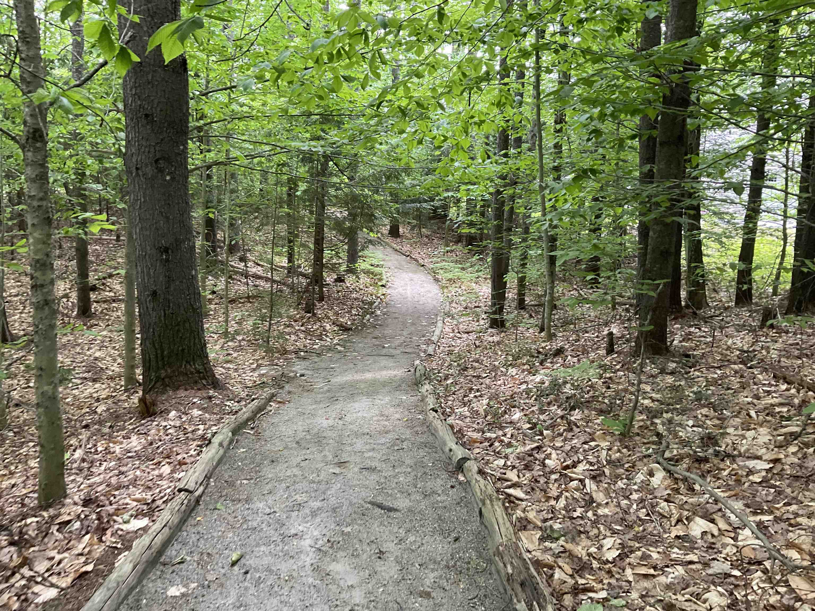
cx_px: 408
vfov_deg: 48.2
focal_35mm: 29
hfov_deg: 61.7
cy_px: 306
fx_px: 683
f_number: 1.8
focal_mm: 3
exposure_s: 1/60
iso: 64
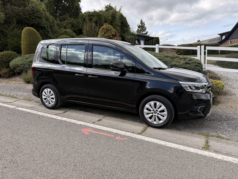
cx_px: 119
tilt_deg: -6.7
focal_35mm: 24
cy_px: 90
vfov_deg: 56.8
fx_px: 165
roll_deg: +3.1
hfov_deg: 71.6
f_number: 1.78
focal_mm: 6.76
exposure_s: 1/1855
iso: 100
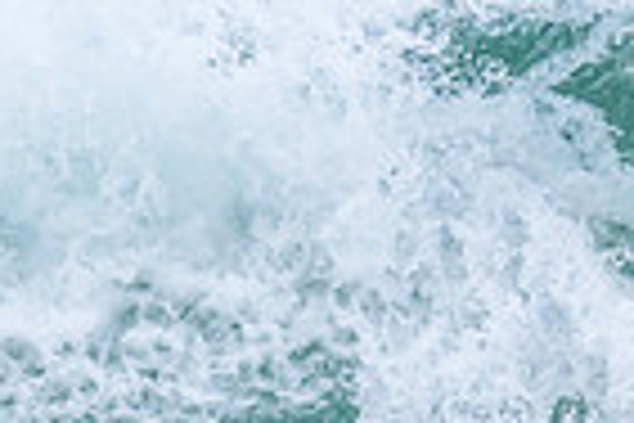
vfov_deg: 0.6
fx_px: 41506
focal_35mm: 2357
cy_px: 151
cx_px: 1178
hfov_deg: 0.9
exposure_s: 1/2000
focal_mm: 560
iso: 2200
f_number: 11
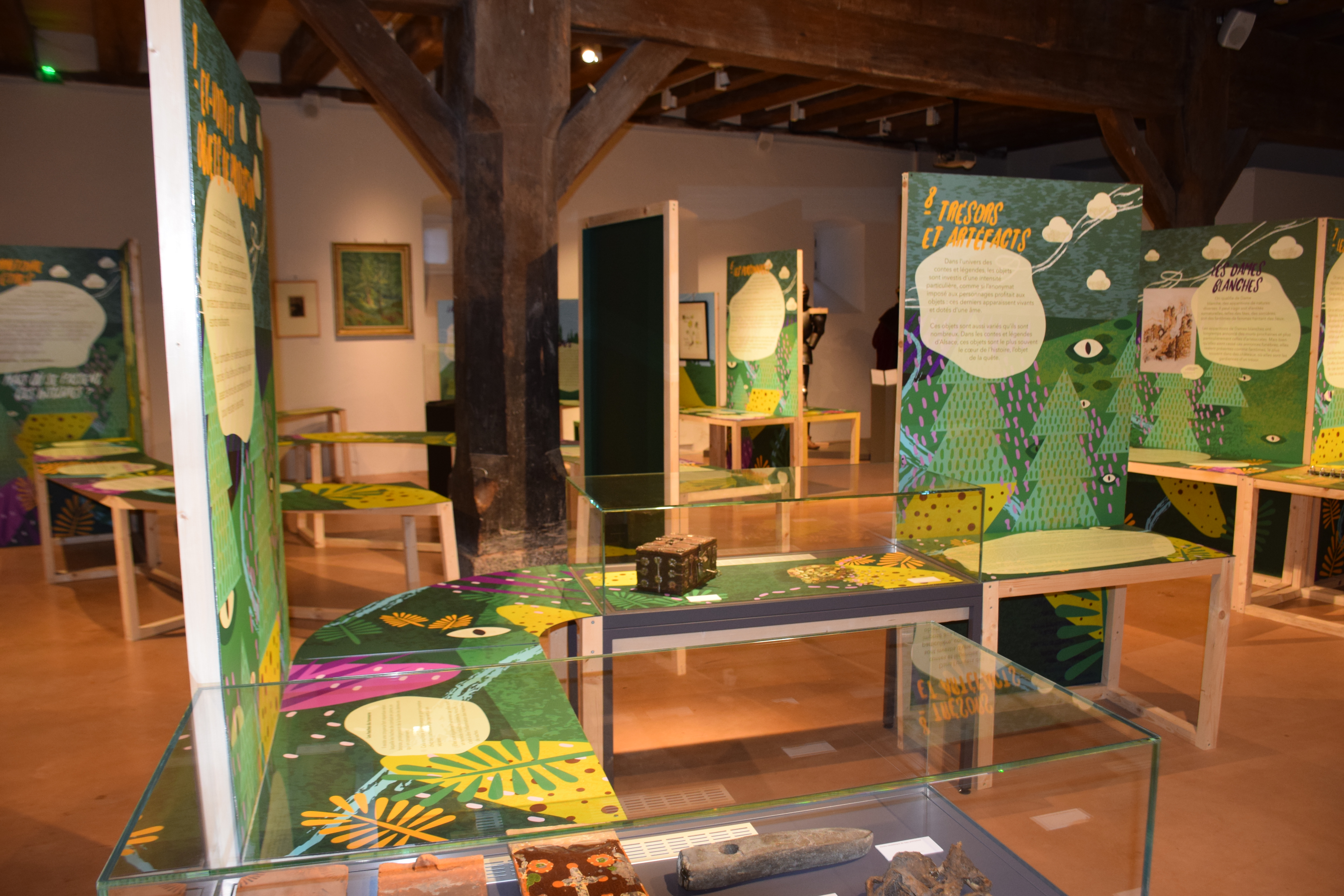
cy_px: 448
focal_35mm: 27
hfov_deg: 67.4
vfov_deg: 47.9
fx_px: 1008
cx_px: 672
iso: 800
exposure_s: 1/100
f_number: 5
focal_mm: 18
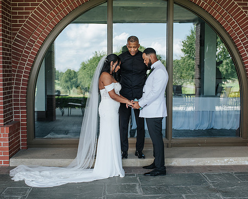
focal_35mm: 49
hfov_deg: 38.0
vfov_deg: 30.9
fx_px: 360
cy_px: 100
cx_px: 124
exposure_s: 1/200
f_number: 3.2
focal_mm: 35
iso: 180
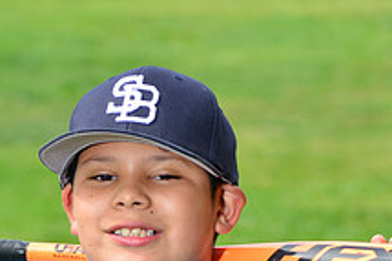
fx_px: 4265
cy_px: 333
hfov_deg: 5.3
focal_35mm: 392
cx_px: 204
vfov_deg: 3.5
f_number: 10
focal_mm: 145
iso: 200
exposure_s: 1/200
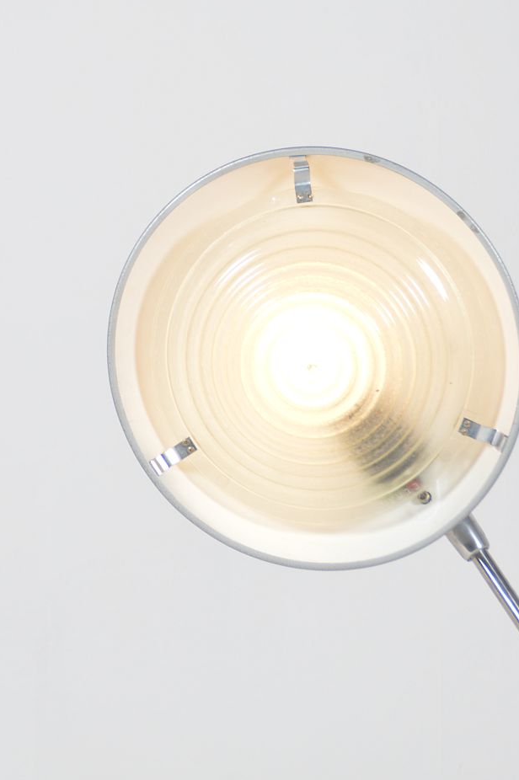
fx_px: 3270
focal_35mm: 151
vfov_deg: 13.6
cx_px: 325
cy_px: 222
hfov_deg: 9.1
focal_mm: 62
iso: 100
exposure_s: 1/125
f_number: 7.1
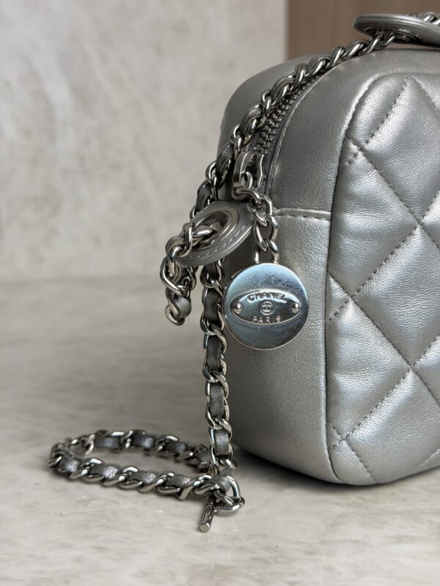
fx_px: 813
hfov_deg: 30.3
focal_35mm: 48
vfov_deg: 39.7
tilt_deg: -7.6
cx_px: 220
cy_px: 293
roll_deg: +0.4
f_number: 1.78
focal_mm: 6.76
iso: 64
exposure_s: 1/120
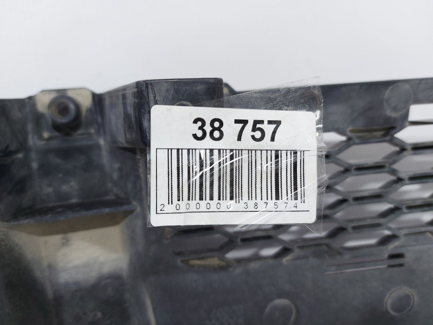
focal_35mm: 24
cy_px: 162
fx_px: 300
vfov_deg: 56.8
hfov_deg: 71.6
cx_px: 216
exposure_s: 1/50
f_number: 1.8
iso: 64
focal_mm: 5.23
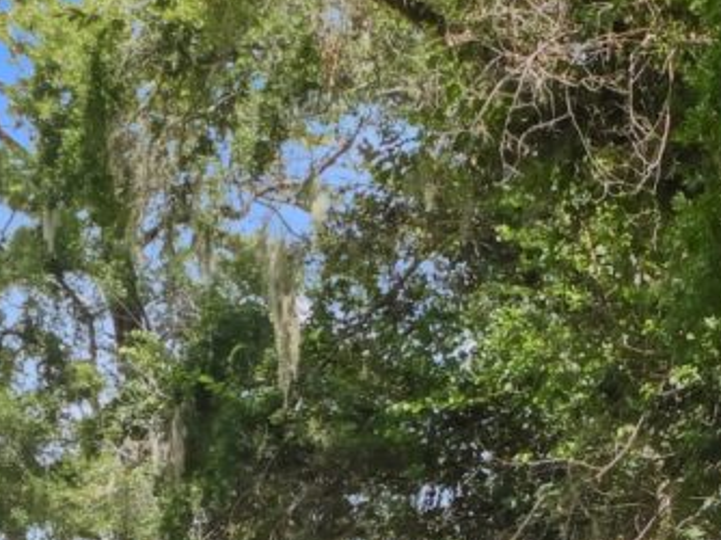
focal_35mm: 92
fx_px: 1915
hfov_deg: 20.6
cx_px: 719
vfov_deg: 15.0
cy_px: 780
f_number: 3.2
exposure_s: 1/400
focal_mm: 5.3
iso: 125
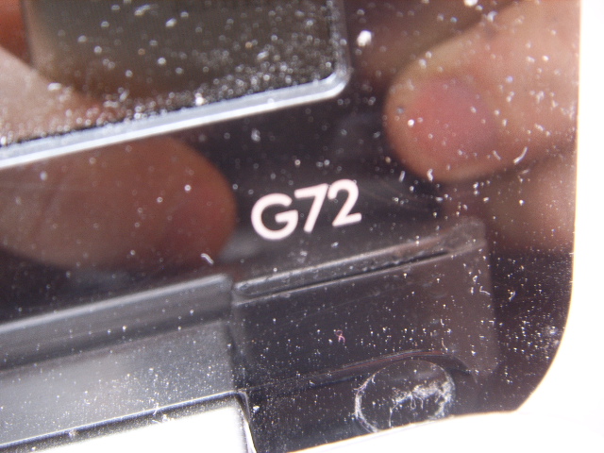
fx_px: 680
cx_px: 302
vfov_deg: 36.8
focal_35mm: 39
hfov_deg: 47.9
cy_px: 226
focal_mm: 6.6
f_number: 3.5
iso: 63
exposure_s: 1/1.43
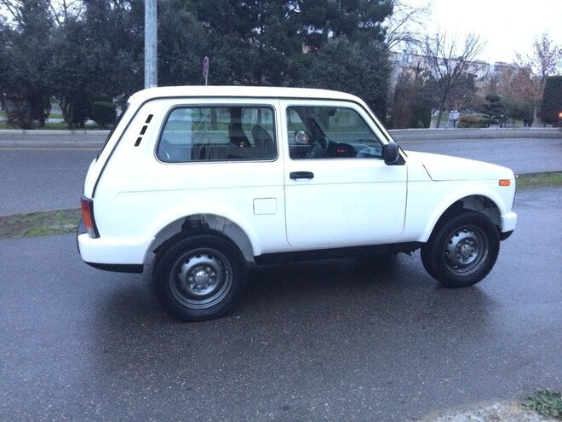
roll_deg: -3.9
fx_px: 471
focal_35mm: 29
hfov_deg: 61.7
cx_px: 281
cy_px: 211
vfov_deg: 48.2
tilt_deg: -12.0
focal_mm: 4.15
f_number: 2.2
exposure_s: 1/17
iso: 400
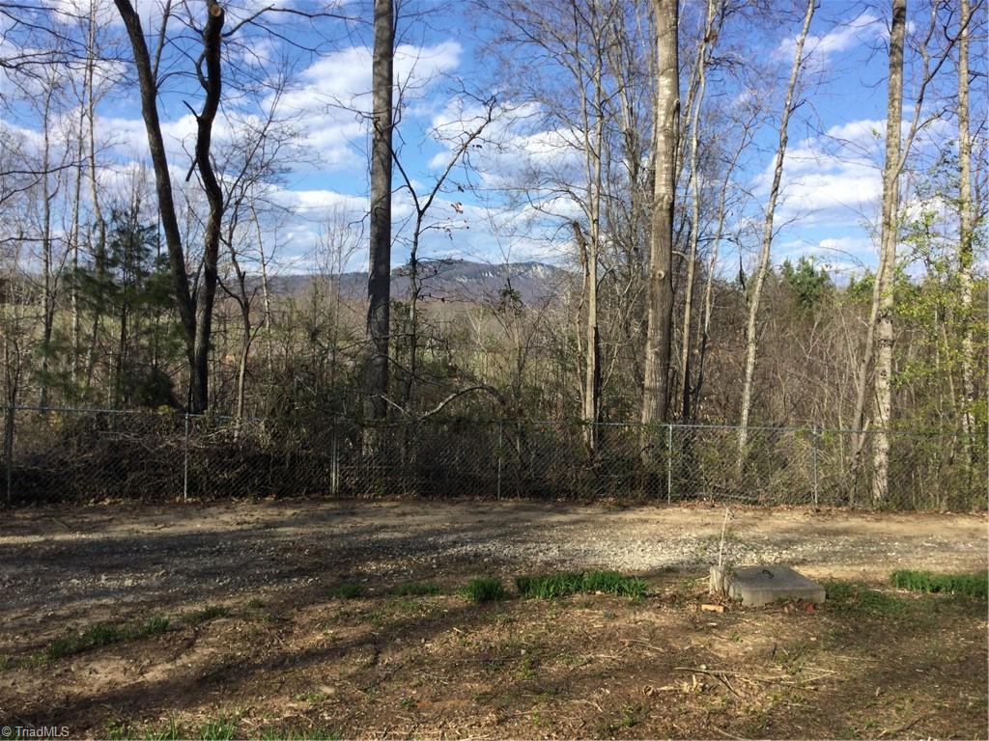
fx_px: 886
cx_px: 494
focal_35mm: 31
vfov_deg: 45.4
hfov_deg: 58.4
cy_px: 370
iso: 25
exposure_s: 1/1018
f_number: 2.4
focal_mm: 3.3
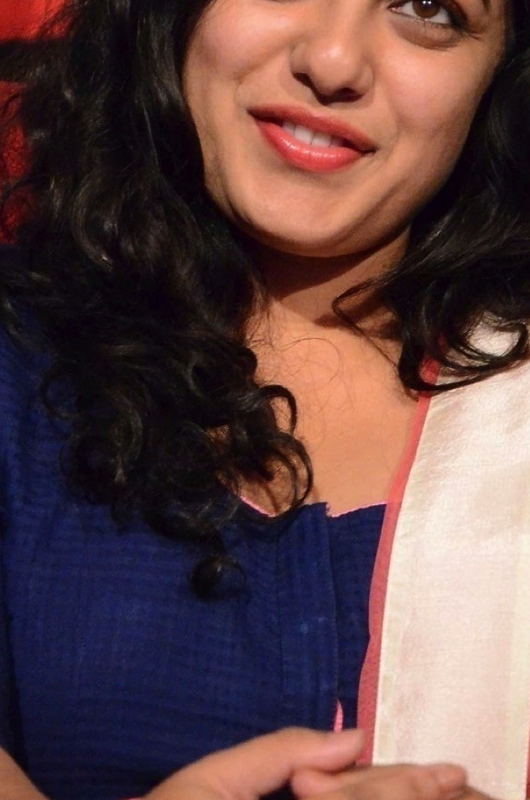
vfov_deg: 6.9
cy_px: 379
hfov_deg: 4.6
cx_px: 267
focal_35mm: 299
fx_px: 6630
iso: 8000
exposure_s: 1/125
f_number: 5.6
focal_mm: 105
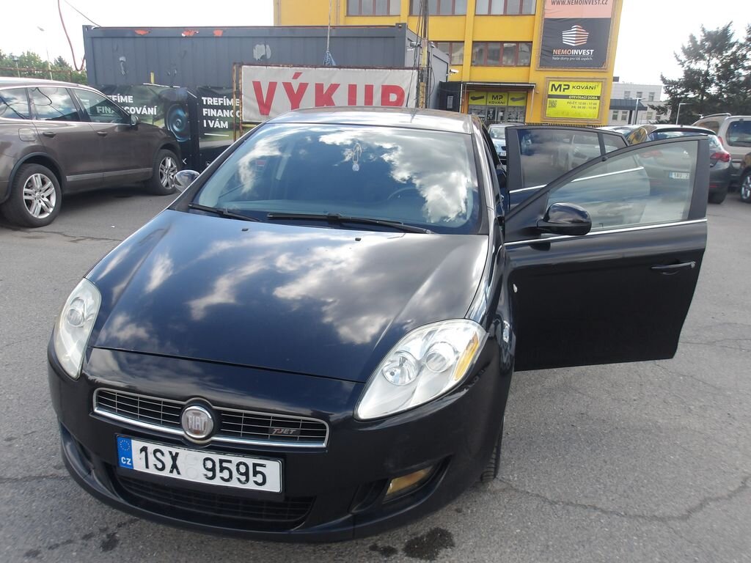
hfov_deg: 65.3
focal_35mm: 27
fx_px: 586
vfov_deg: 51.4
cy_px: 282
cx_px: 376
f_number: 3
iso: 100
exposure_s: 1/371
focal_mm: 4.9
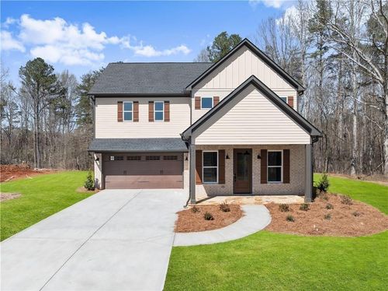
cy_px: 146
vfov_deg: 56.7
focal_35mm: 24
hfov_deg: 71.6
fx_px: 269
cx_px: 194
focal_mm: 12.29
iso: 130
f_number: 2.8
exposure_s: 1/100
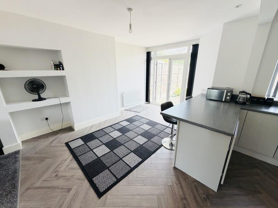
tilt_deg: -16.5
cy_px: 104
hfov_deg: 102.1
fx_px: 112
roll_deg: +0.2
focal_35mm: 14
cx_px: 139
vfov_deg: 85.7
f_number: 2.2
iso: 64
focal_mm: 2.22
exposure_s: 1/121
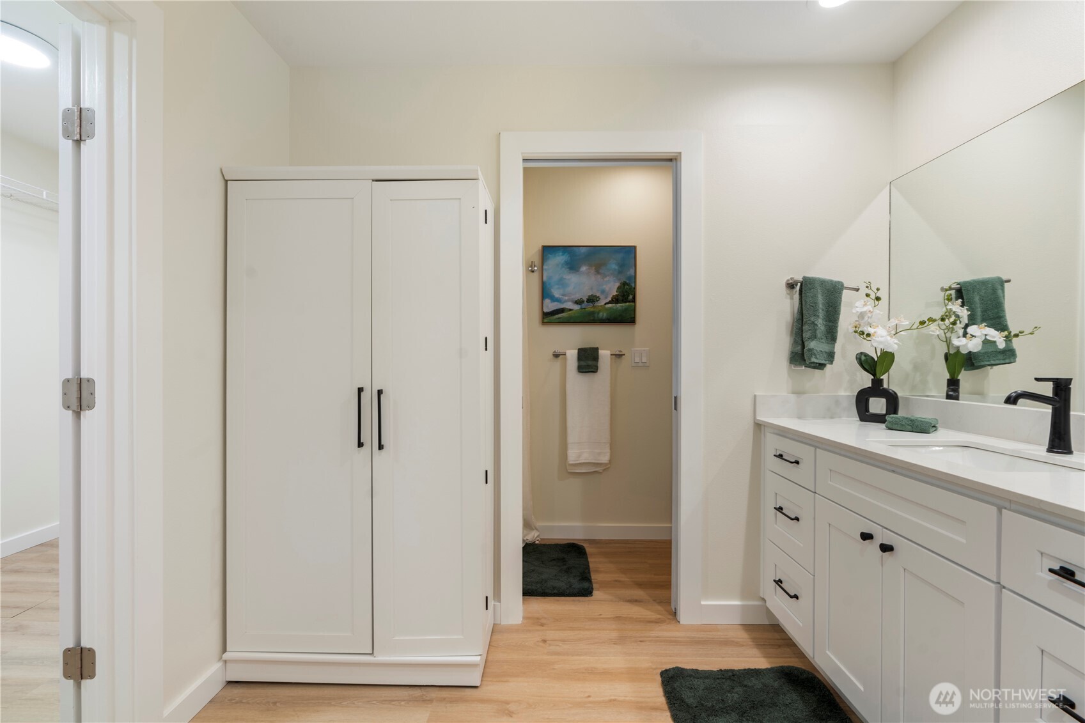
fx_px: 482
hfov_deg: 96.7
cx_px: 542
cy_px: 362
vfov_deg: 73.7
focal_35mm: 16
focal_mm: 16
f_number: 8
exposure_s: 1/1.67
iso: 250
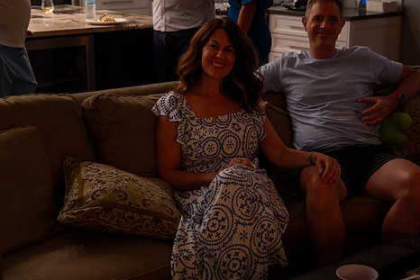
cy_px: 126
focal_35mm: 61
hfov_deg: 32.8
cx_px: 240
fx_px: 712
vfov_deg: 22.3
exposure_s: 1/160
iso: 2500
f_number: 4.5
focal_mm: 49
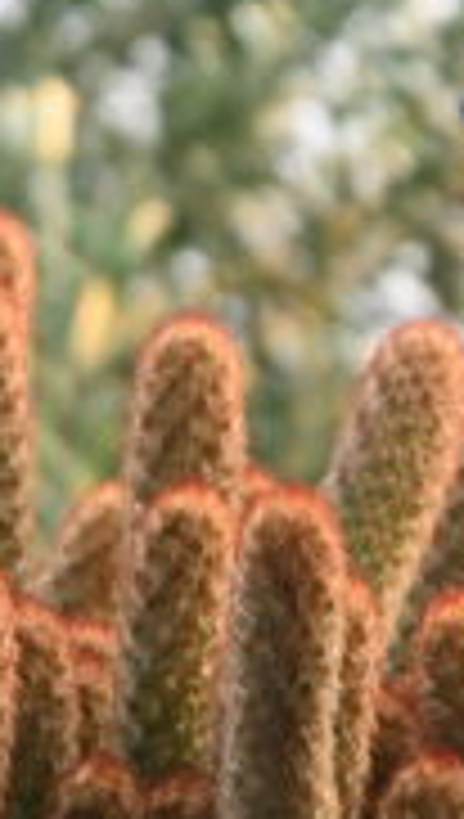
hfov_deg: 3.7
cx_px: 99
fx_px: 7207
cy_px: 796
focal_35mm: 331
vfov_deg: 6.5
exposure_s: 1/125
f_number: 6.3
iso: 900
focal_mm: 50
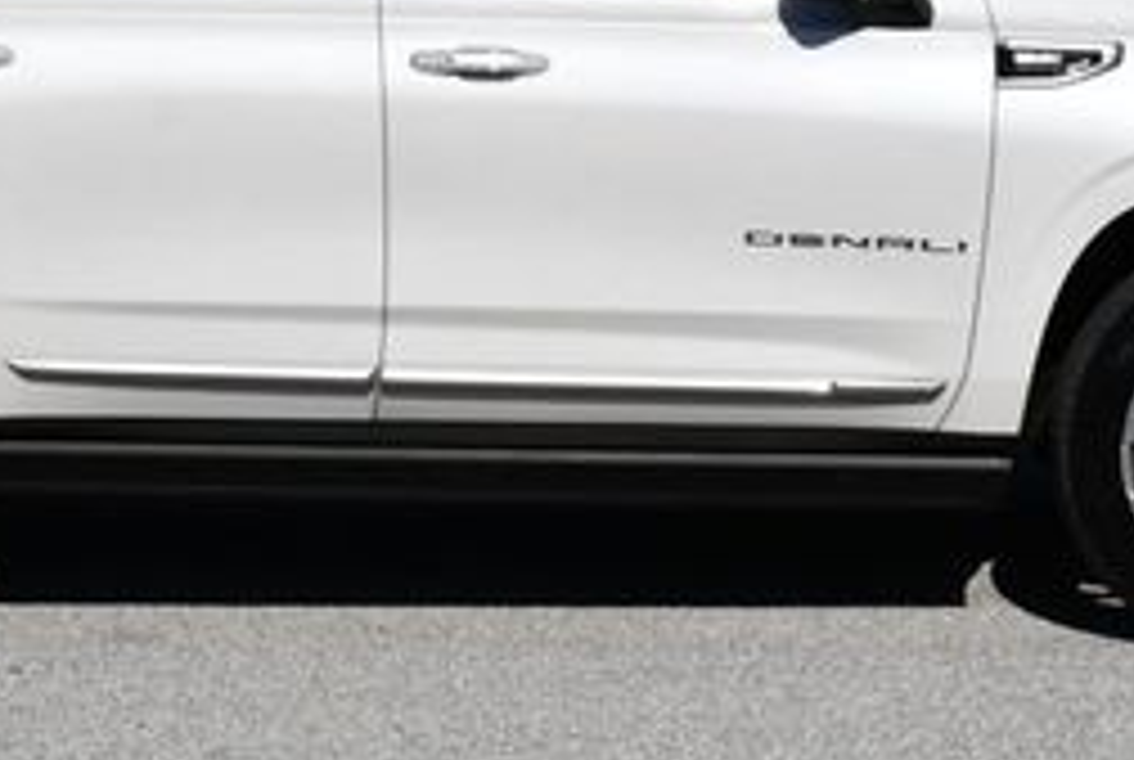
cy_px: 40
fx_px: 4481
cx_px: 441
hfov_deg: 14.4
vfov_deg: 9.6
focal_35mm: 142
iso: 100
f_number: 10
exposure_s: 1/400
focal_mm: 28
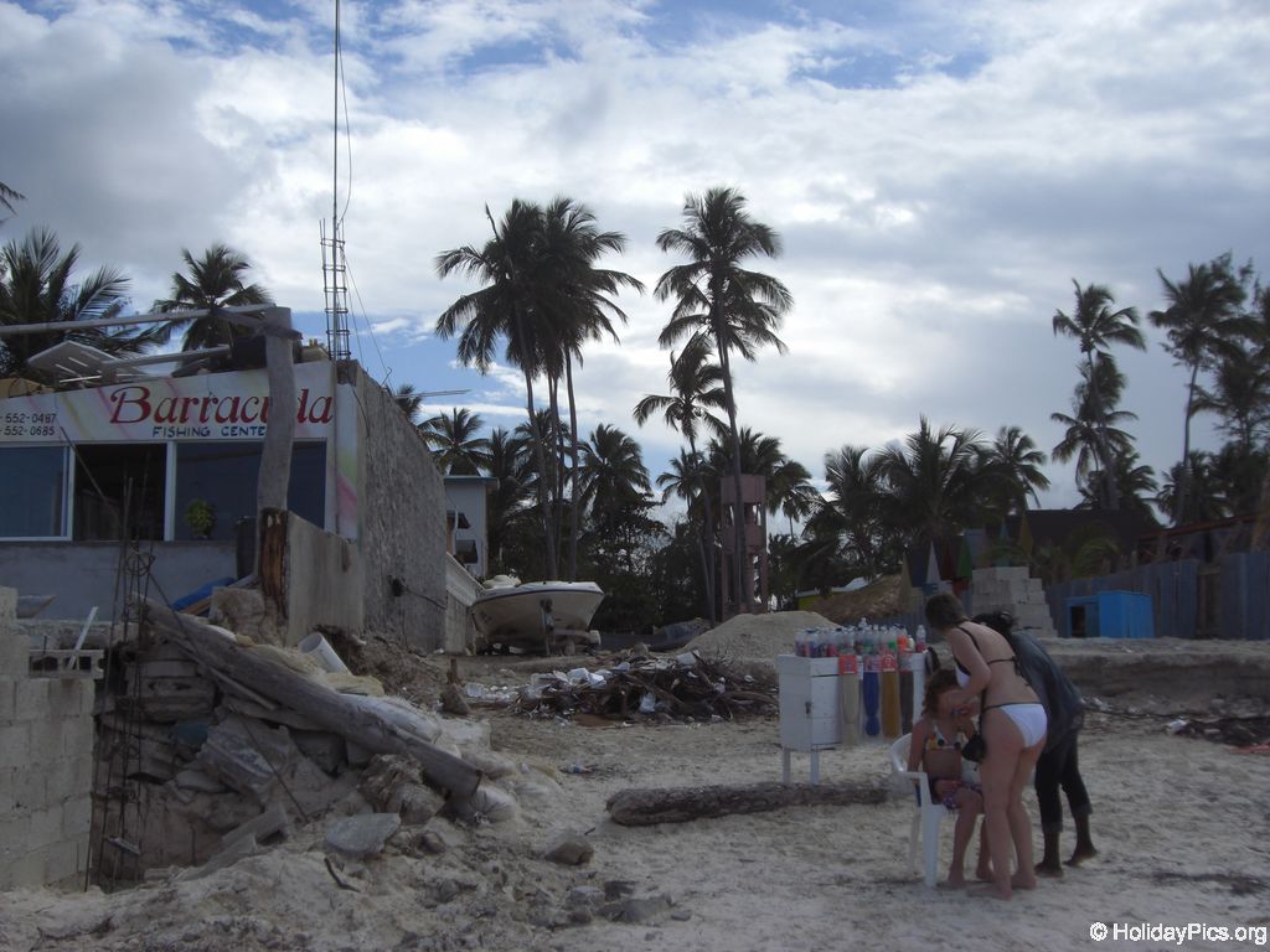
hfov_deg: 49.0
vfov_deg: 37.7
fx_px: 1394
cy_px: 476
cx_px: 635
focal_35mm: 38
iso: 64
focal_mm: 6.2
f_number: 8
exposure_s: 1/200
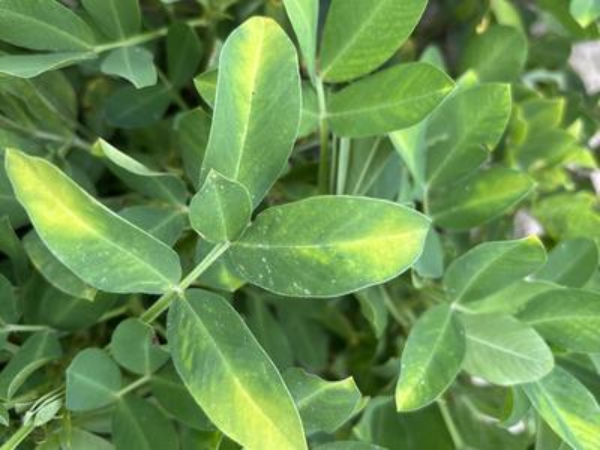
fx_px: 451
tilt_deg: -74.0
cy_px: 225
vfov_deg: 53.1
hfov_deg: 67.3
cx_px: 300
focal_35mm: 26
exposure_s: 1/308
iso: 50
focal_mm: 5.96
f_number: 1.6
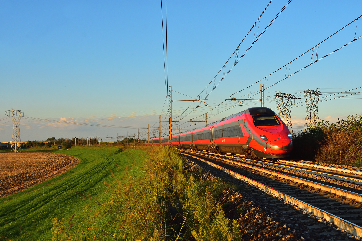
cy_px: 120
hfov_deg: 42.3
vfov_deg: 28.9
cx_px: 181
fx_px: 468
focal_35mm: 46
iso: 400
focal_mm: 31
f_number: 7.1
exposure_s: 1/640
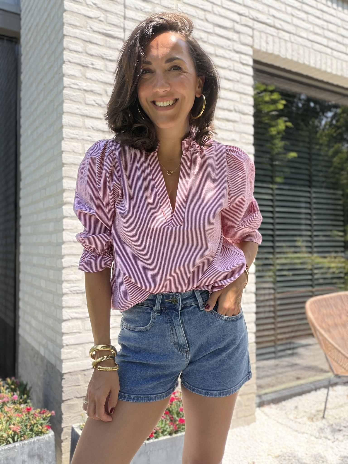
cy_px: 232
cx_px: 174
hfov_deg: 46.8
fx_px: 402
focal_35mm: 30
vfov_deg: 60.0
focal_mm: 2.71
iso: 40
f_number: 1.9
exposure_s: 1/435
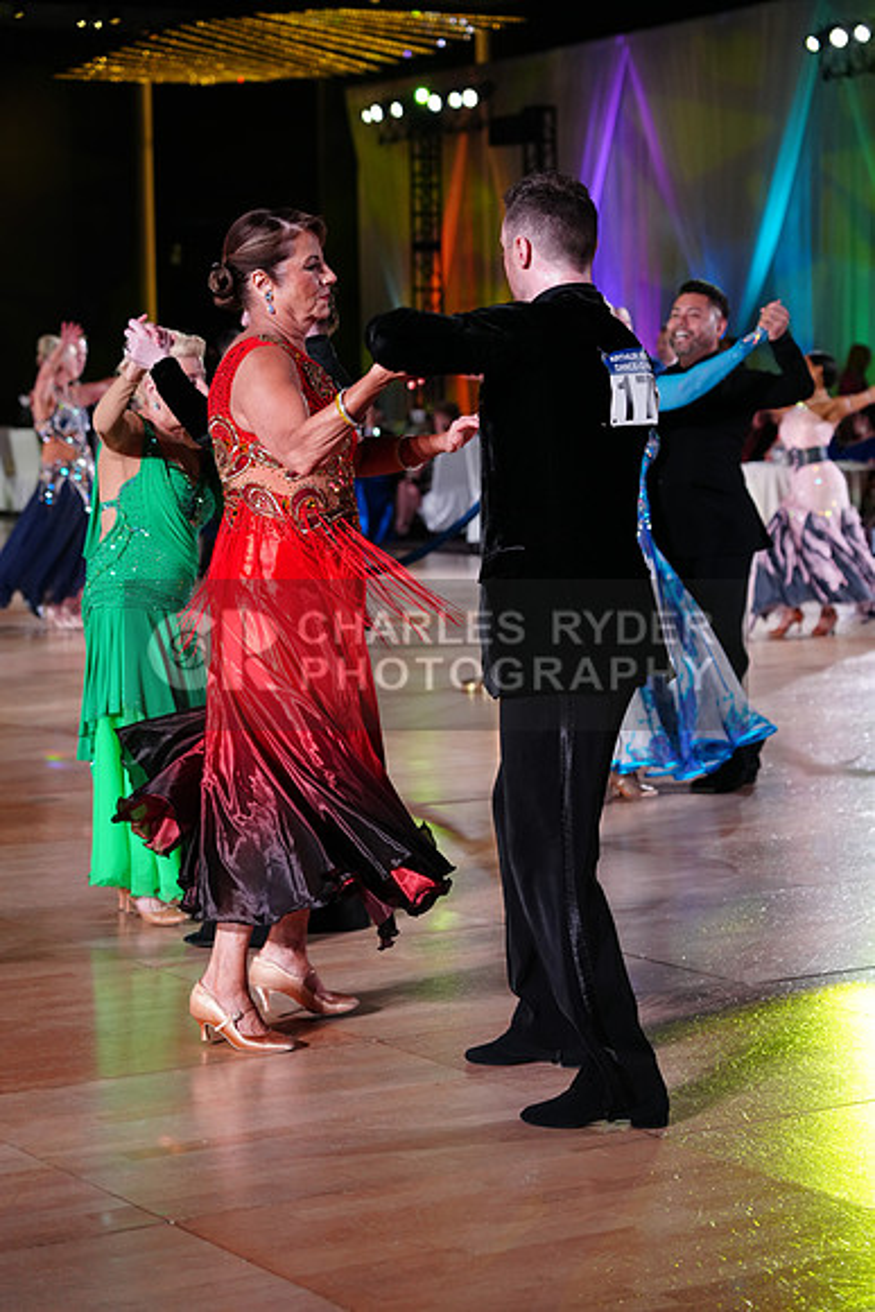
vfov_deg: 26.0
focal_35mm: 78
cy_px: 656
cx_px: 438
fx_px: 2842
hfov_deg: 17.5
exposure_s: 1/320
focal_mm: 78
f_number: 4
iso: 2000
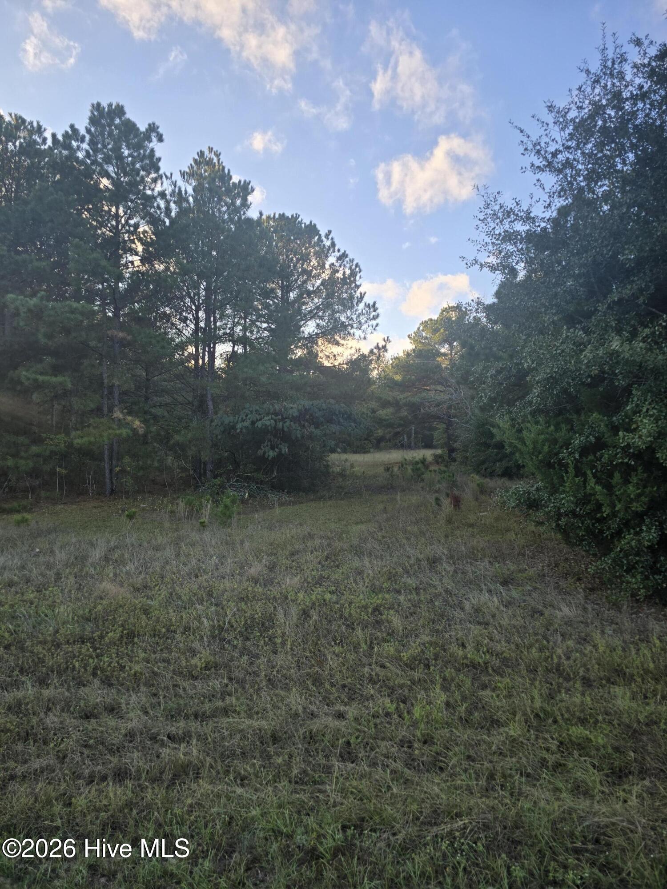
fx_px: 591
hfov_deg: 58.9
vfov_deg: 73.9
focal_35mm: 23
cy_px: 444
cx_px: 334
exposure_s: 1/180
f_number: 1.7
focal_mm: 6.3
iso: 12
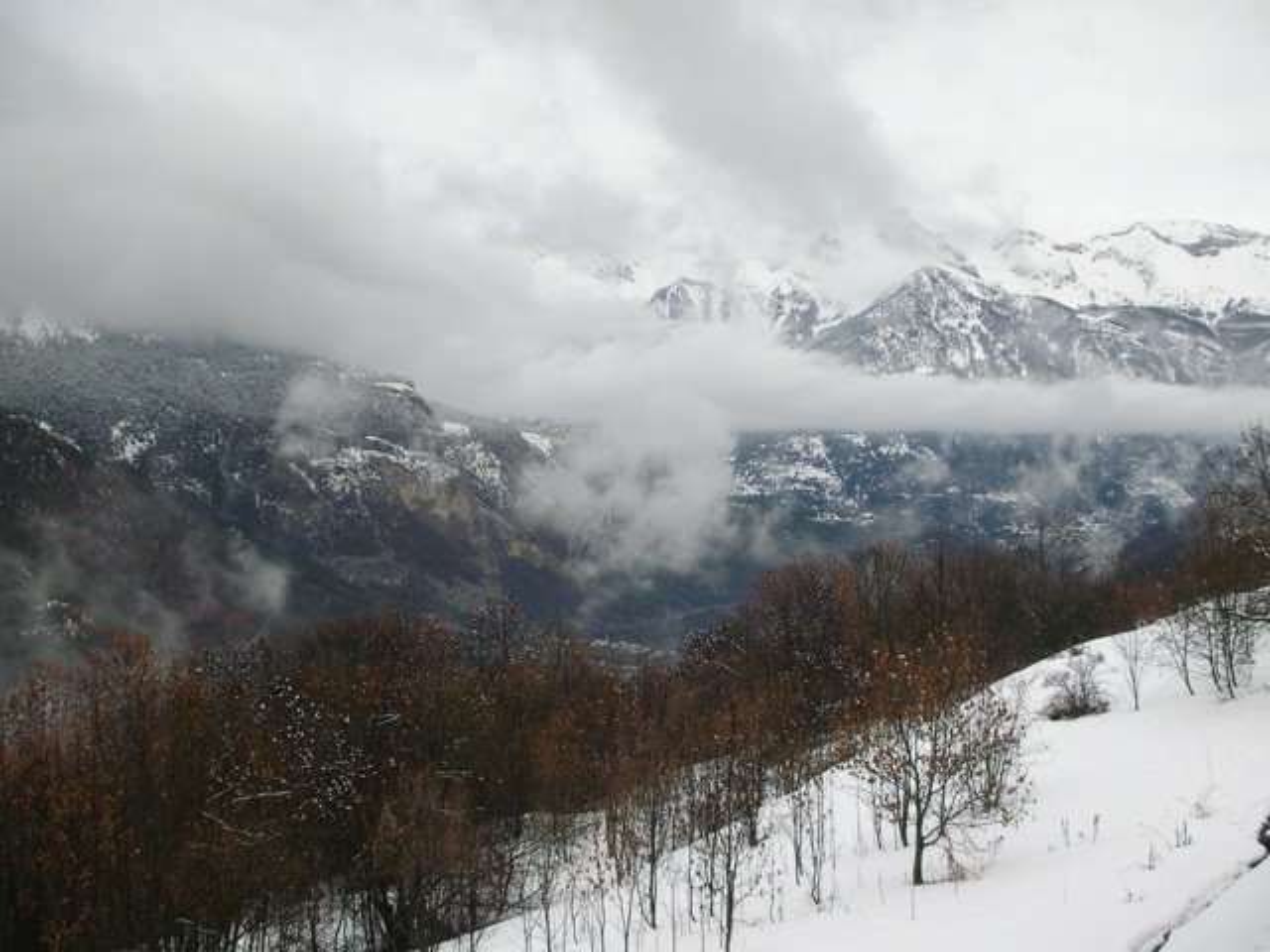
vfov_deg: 27.5
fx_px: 1944
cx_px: 635
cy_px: 476
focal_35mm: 53
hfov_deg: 36.2
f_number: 3.7
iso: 50
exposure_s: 1/92.3
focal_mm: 8.8
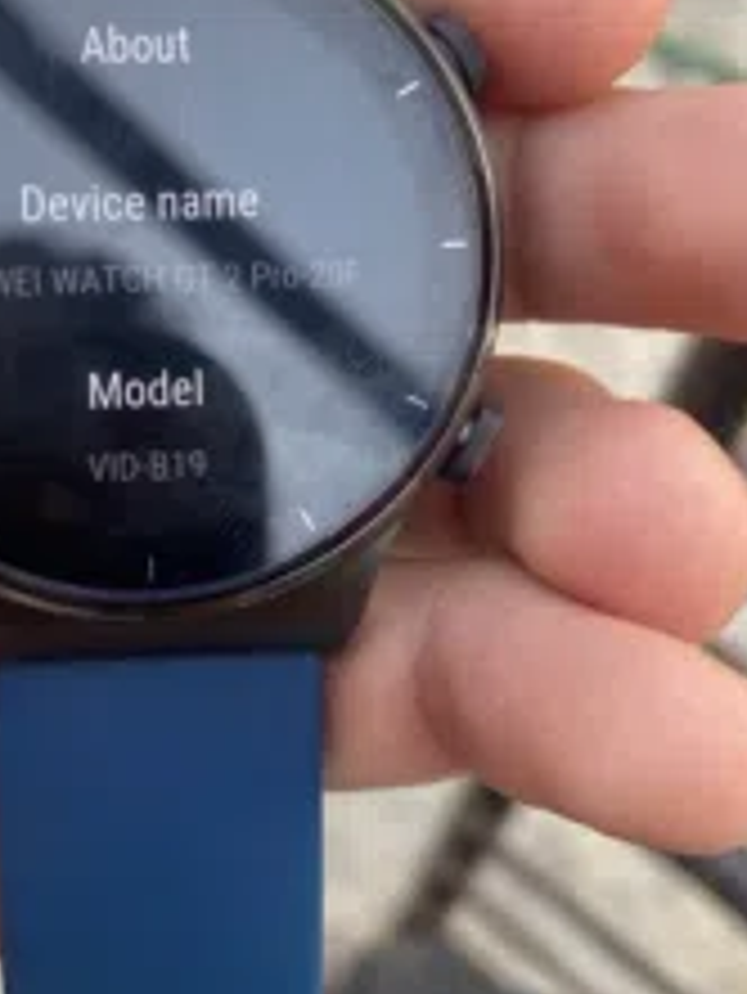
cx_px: 207
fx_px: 1351
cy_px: 427
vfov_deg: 40.3
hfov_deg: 30.5
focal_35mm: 47
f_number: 1.8
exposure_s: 1/88
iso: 125
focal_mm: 4.25
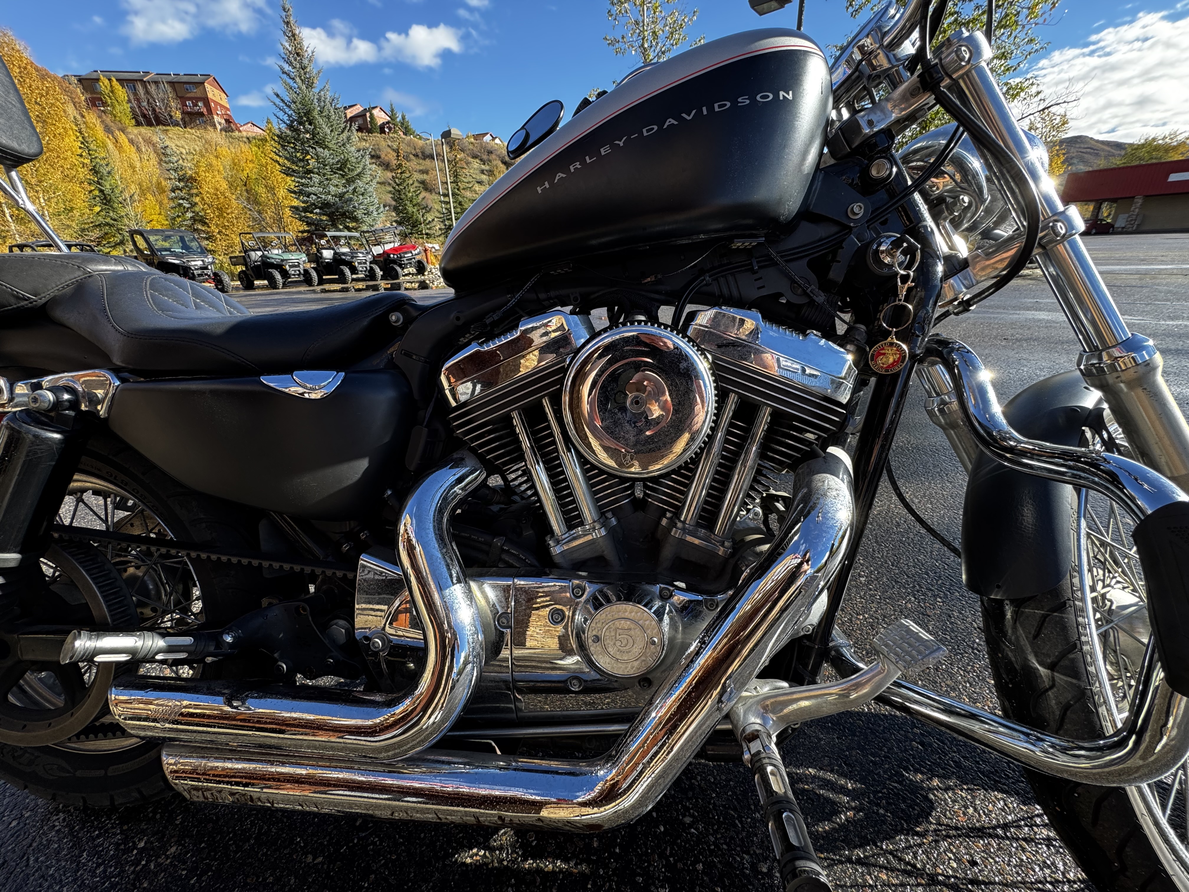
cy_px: 446
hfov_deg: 102.1
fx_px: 481
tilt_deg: -23.6
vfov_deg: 85.7
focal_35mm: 14
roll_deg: +2.7
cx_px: 594
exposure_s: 1/251
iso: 40
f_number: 2.2
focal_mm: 2.22
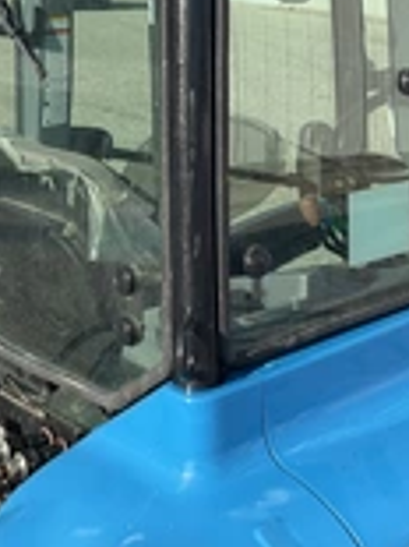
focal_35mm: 75
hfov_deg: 19.6
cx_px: 247
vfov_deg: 25.3
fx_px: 1183
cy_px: 64
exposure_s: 1/944
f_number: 1.8
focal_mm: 3
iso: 25
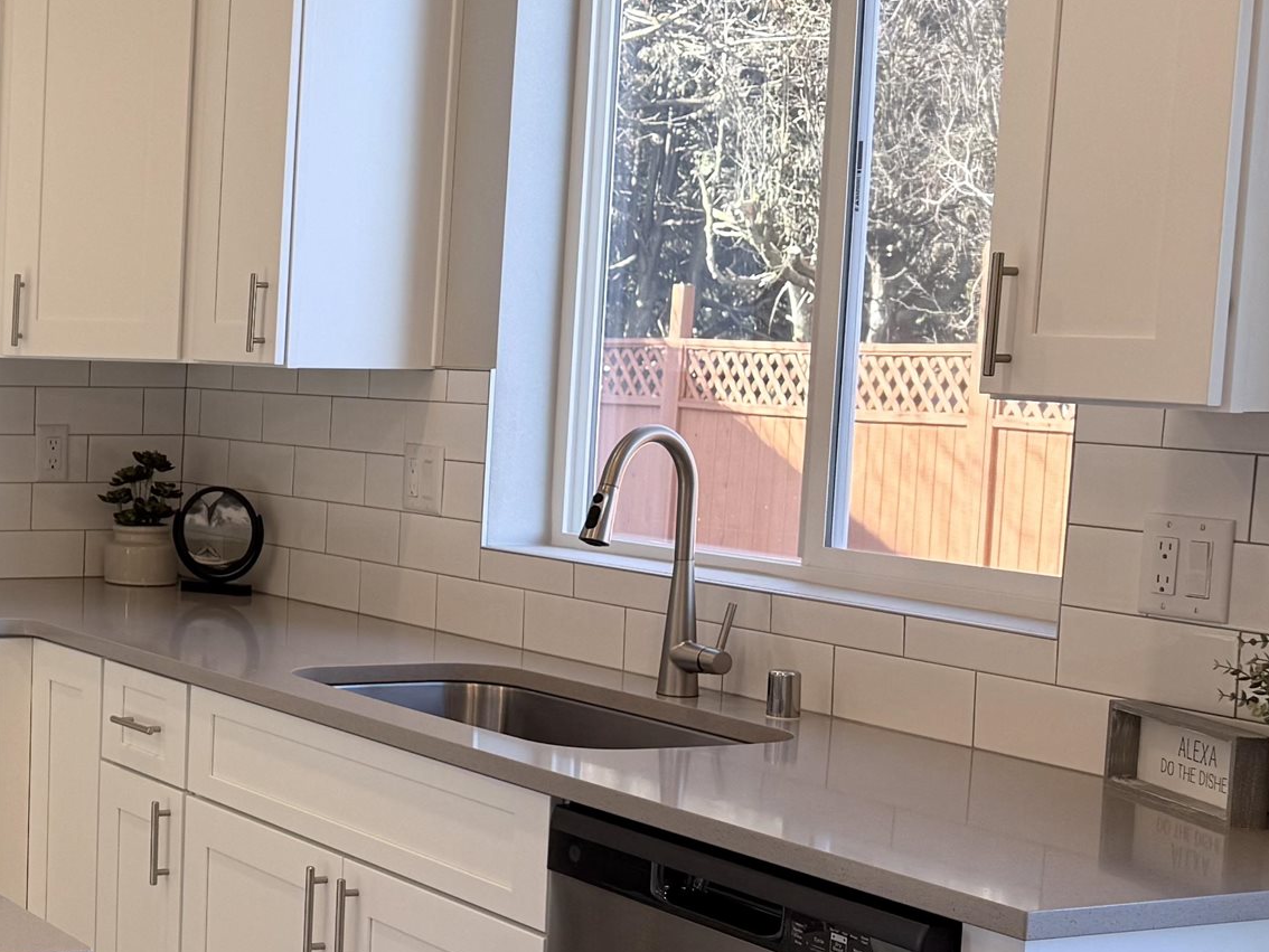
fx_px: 2383
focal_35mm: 65
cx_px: -182
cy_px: 529
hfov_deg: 27.0
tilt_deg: -4.5
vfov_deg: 22.6
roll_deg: -1.7
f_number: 1.78
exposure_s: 1/171
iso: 80
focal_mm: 6.76
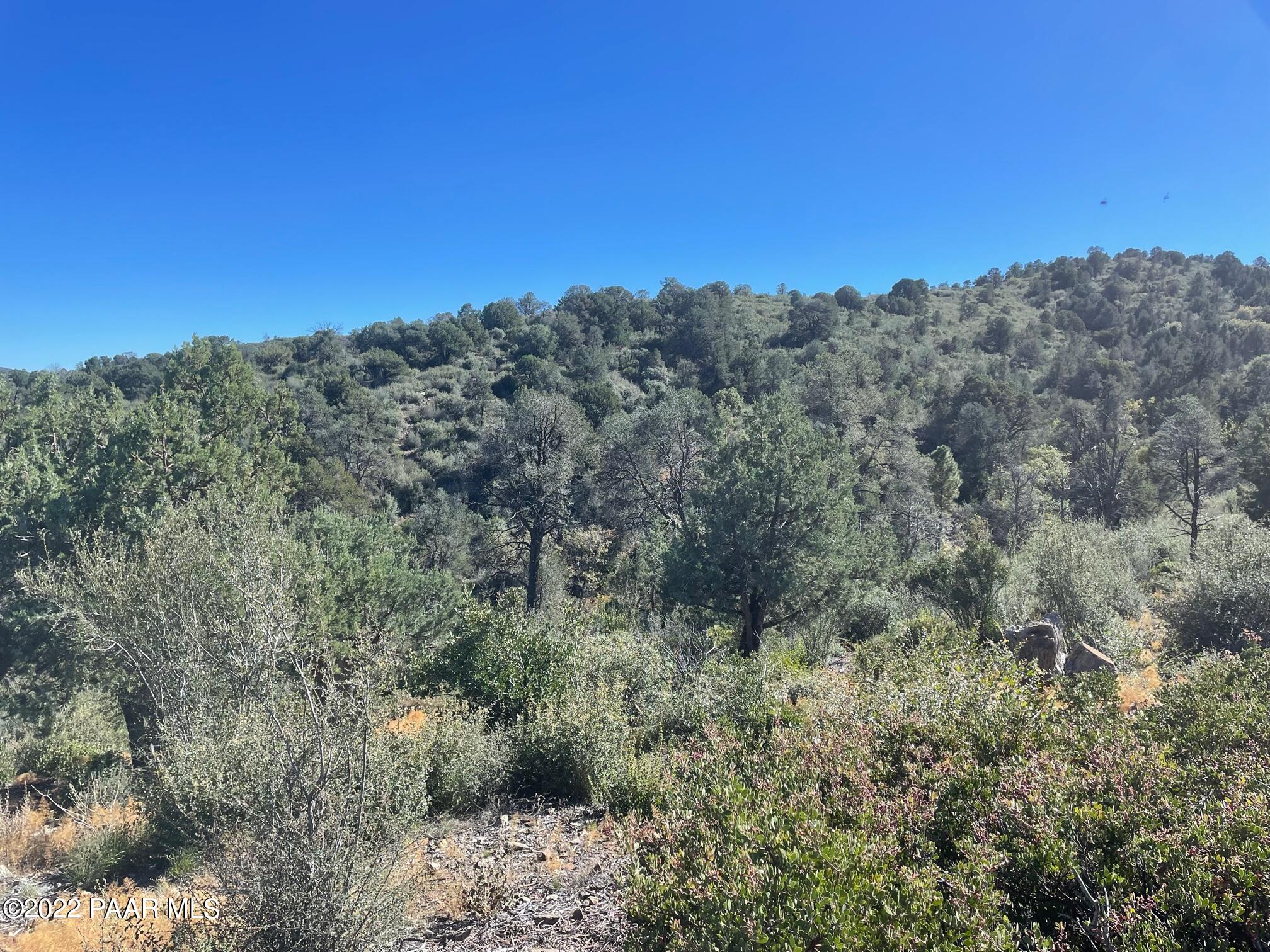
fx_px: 954
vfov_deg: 53.1
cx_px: 635
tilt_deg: -2.5
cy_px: 476
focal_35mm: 26
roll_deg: -1.4
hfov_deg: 67.3
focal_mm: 4.2
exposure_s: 1/2304
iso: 32
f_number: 1.6
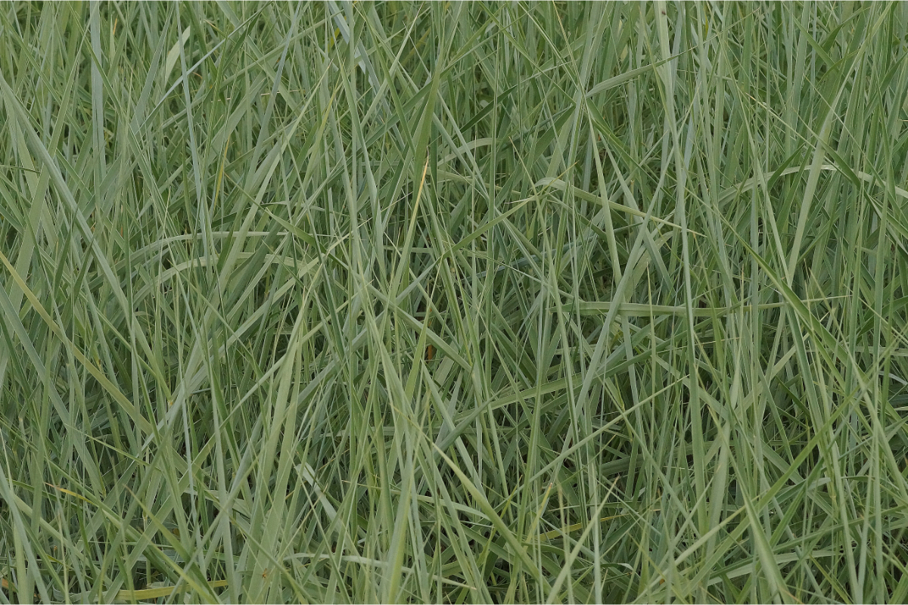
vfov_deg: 9.1
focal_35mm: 150
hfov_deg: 13.7
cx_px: 454
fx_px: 3783
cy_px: 302
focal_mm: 100
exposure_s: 1/160
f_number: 13
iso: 1600
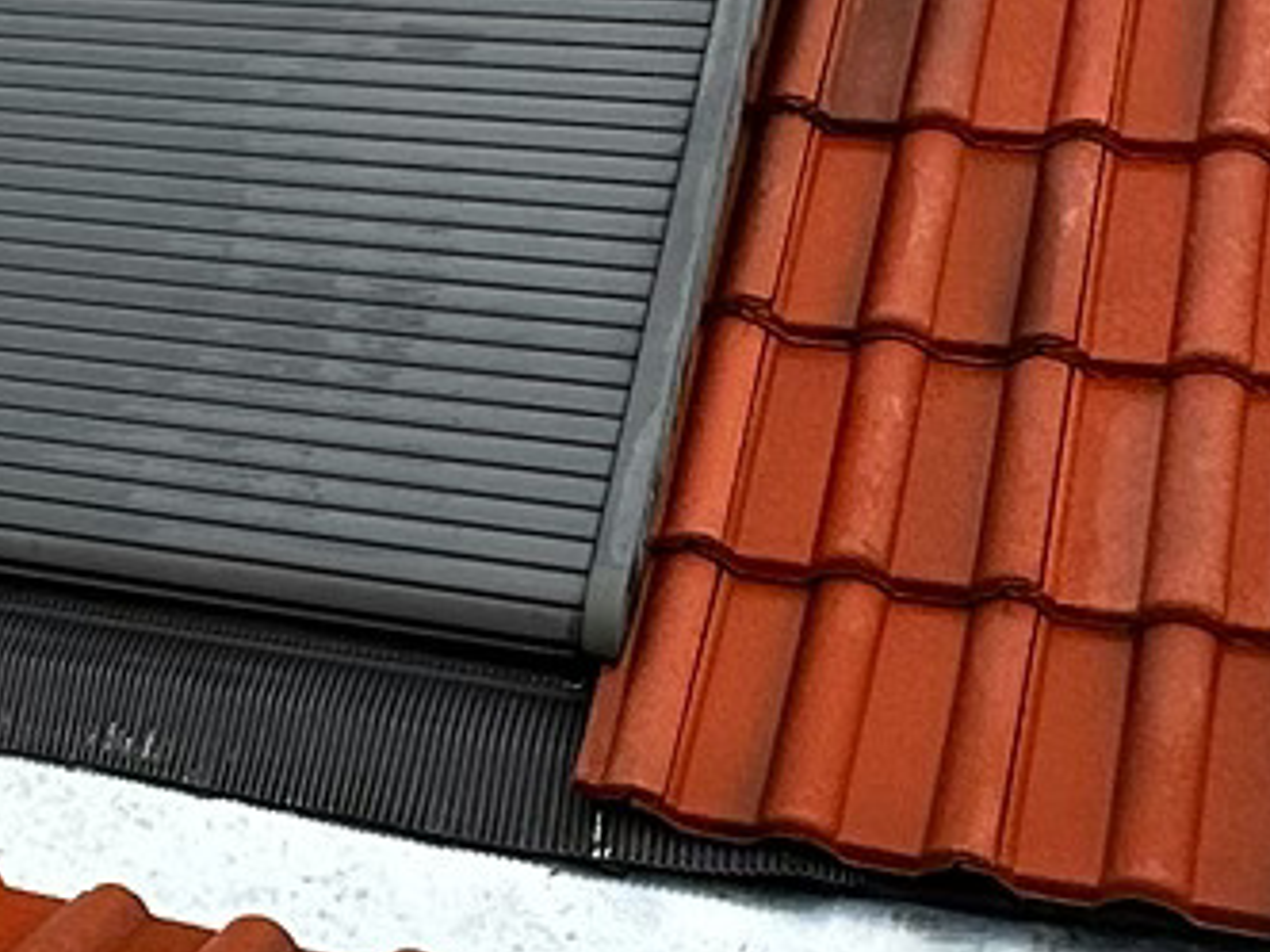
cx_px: -578
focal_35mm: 85
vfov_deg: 17.3
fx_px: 3119
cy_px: 371
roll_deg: +8.3
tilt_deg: -24.2
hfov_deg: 20.2
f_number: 2.2
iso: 40
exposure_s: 1/615
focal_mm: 2.22
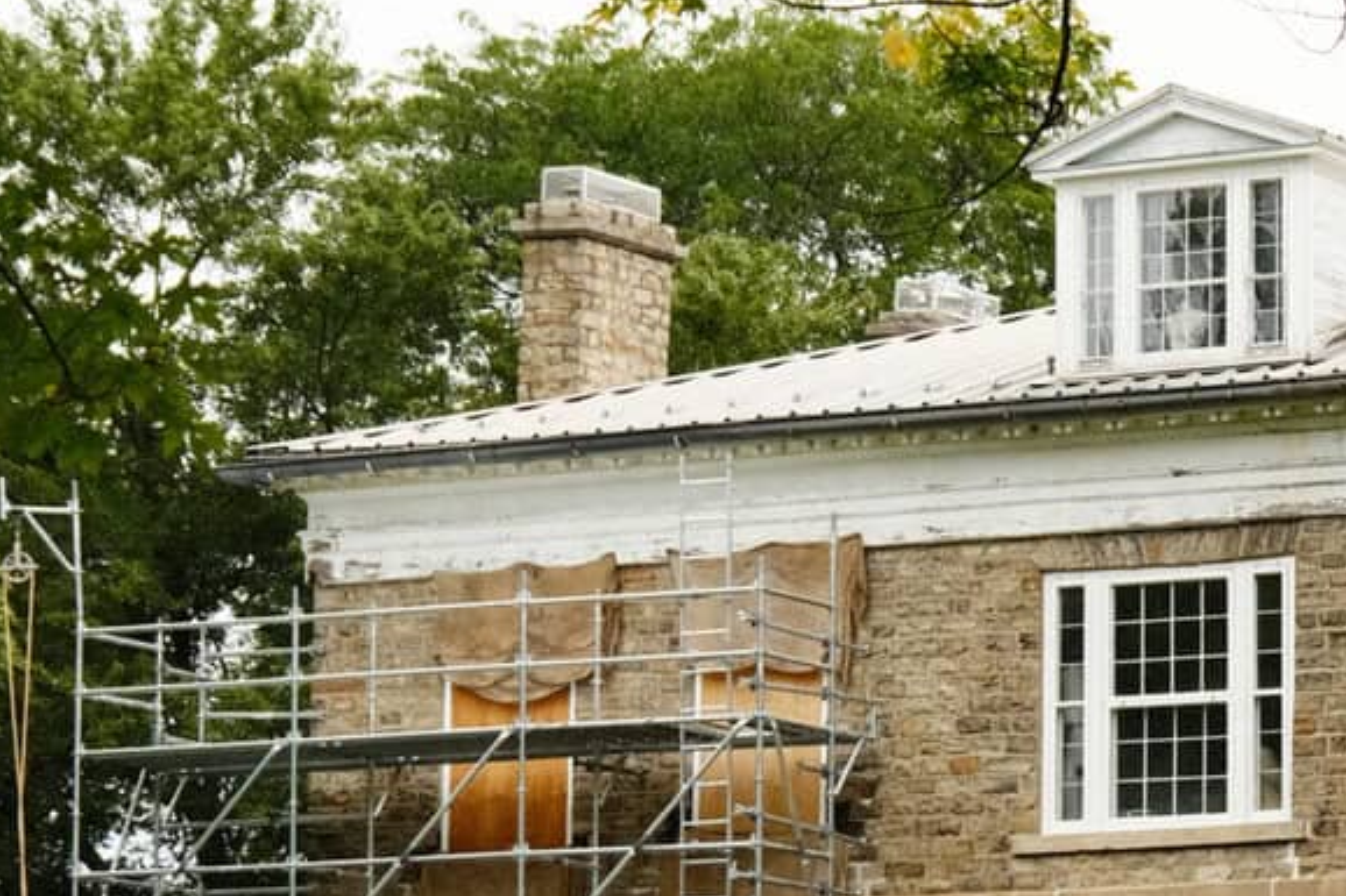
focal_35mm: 165
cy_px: 775
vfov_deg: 8.3
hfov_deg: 12.3
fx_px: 6167
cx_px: 1397
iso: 640
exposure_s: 1/2500
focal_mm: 35.1
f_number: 2.8
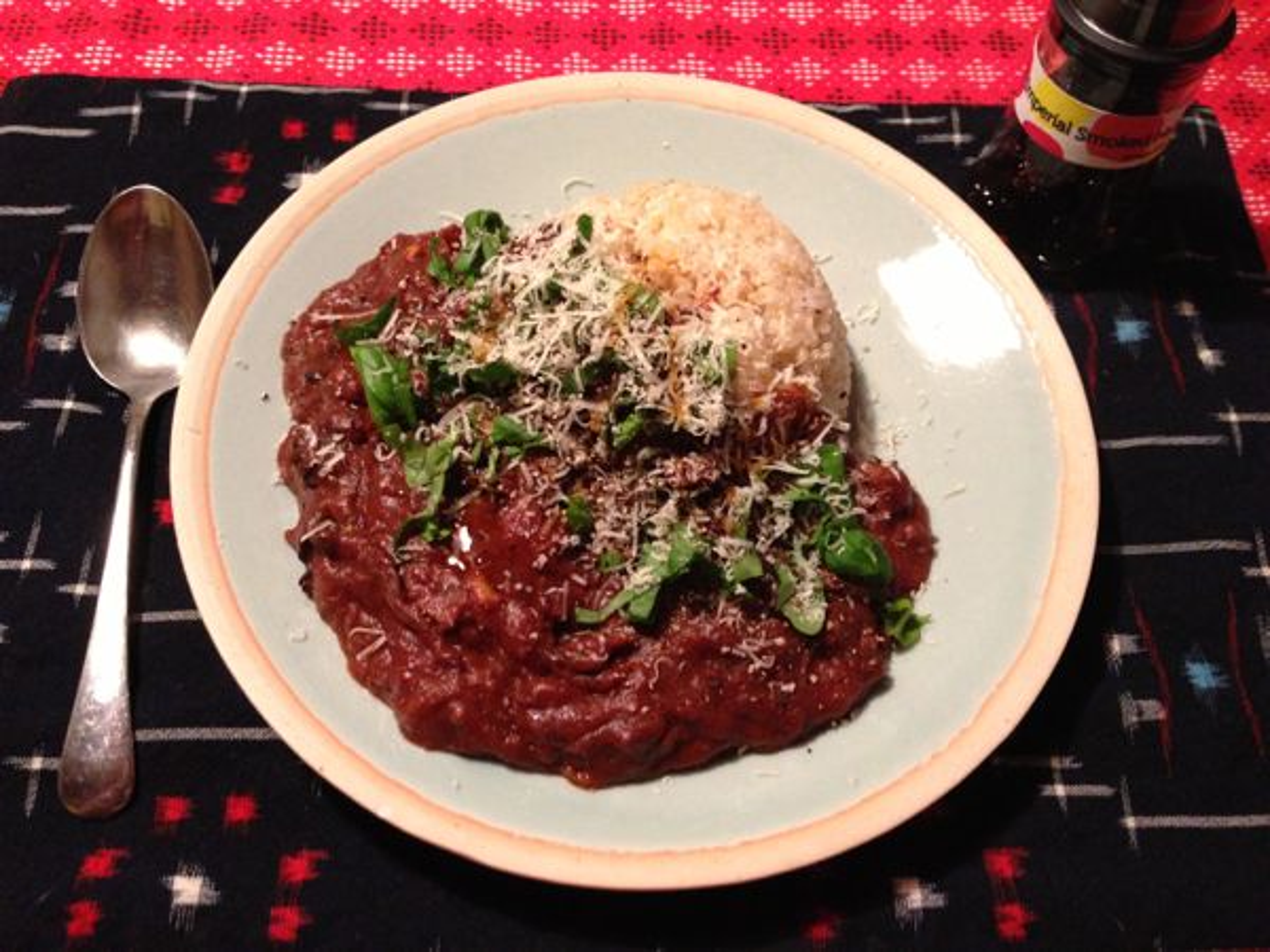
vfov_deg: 42.9
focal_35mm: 33
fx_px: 1211
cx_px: 635
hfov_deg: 55.4
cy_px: 476
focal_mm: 4.13
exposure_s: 1/15
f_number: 2.4
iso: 400
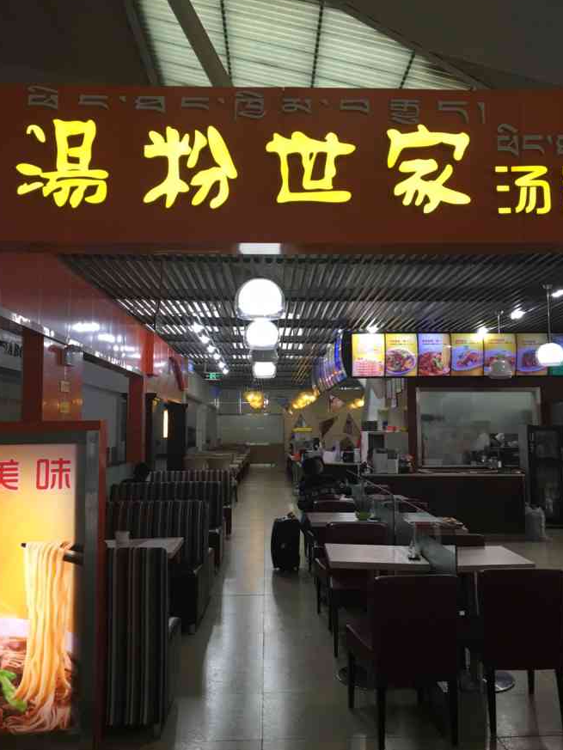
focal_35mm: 31
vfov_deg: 58.3
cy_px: 360
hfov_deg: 45.4
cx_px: 290
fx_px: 672
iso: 40
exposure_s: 1/33
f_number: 2.2
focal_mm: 4.15
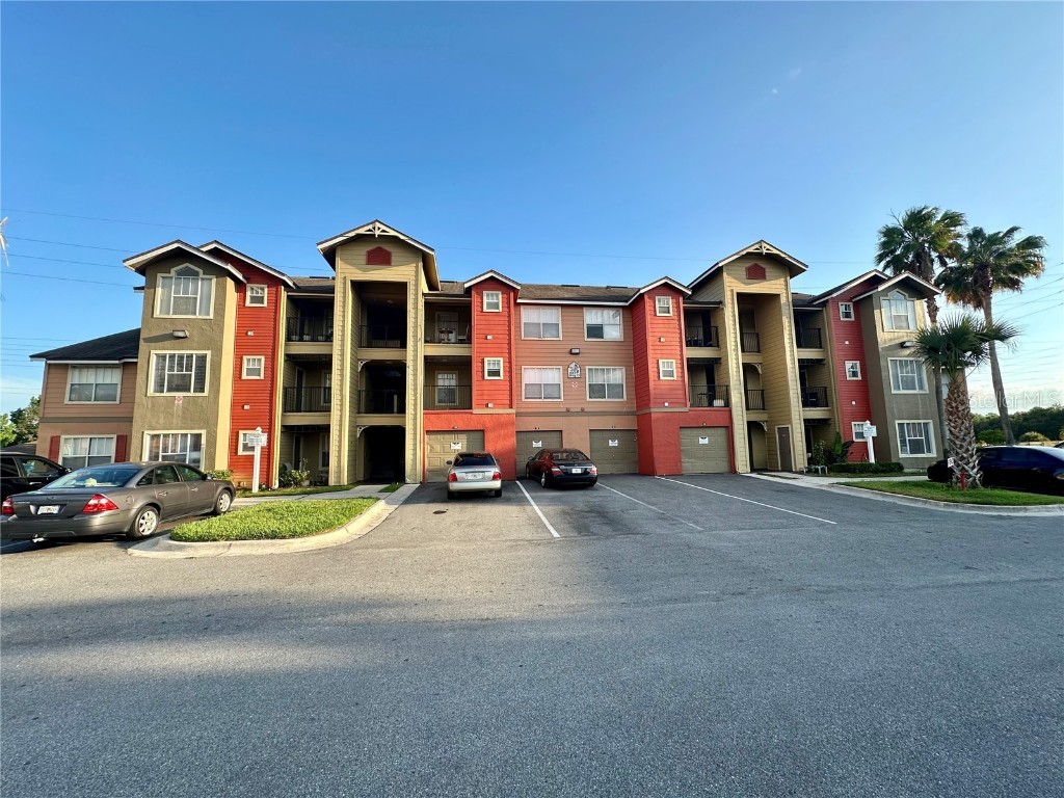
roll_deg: +0.9
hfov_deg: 102.1
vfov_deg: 85.7
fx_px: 430
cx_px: 532
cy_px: 399
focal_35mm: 14
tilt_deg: +7.2
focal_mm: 2.22
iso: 40
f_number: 2.2
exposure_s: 1/460
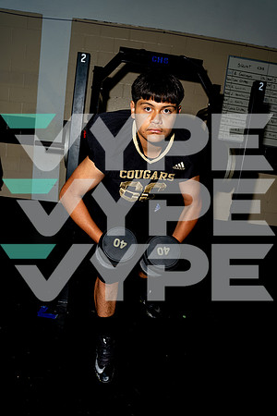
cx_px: 138
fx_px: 289
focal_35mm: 25
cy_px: 208
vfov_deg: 71.5
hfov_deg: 51.3
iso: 250
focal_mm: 25
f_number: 6.3
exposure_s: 1/250
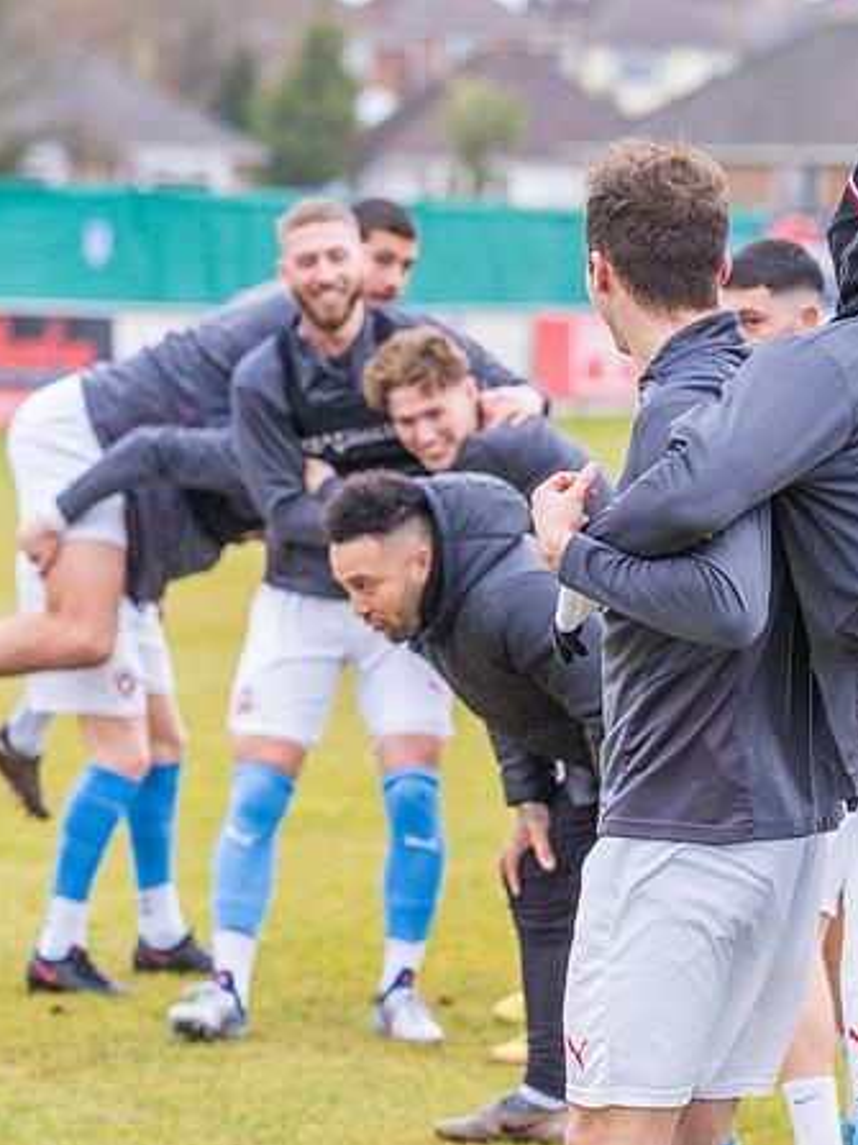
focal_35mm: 220
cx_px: 619
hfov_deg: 6.7
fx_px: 7274
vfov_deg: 9.0
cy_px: 503
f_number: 4
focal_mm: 135
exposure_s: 1/2000
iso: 800
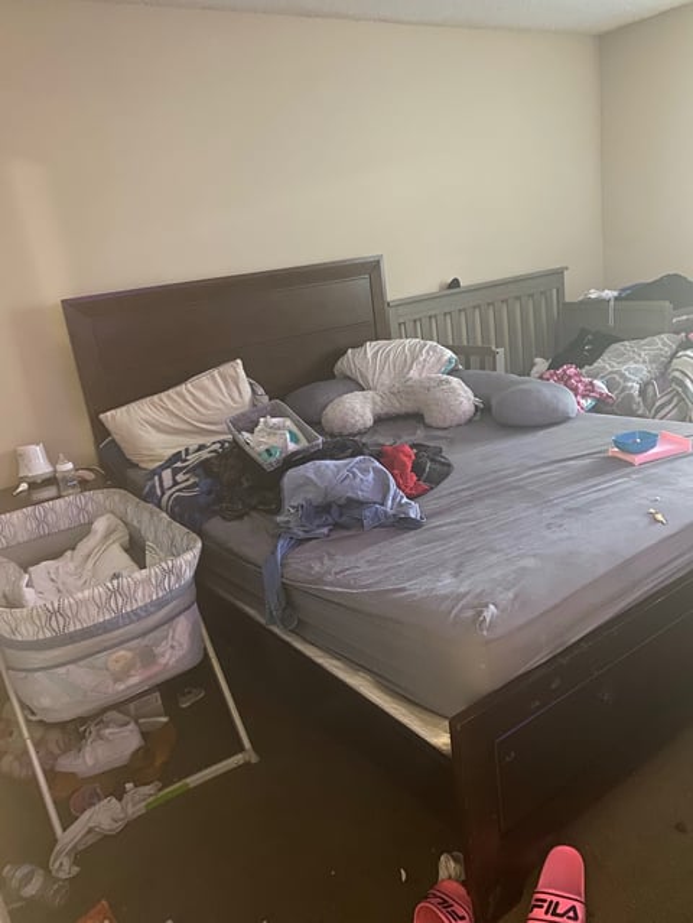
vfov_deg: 67.3
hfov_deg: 53.1
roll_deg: +8.0
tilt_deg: -15.7
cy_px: 462
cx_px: 346
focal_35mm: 26
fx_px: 693
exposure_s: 1/10
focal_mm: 4.25
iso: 500
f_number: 1.8
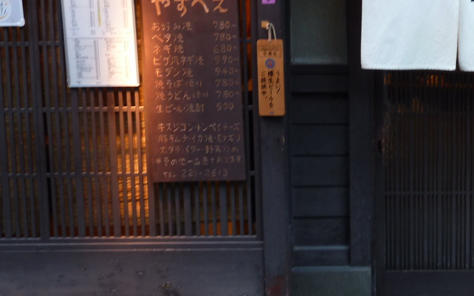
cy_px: 96
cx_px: 375
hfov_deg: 31.7
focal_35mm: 63
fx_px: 814
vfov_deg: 20.6
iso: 80
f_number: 3.5
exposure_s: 1/10
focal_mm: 5.7
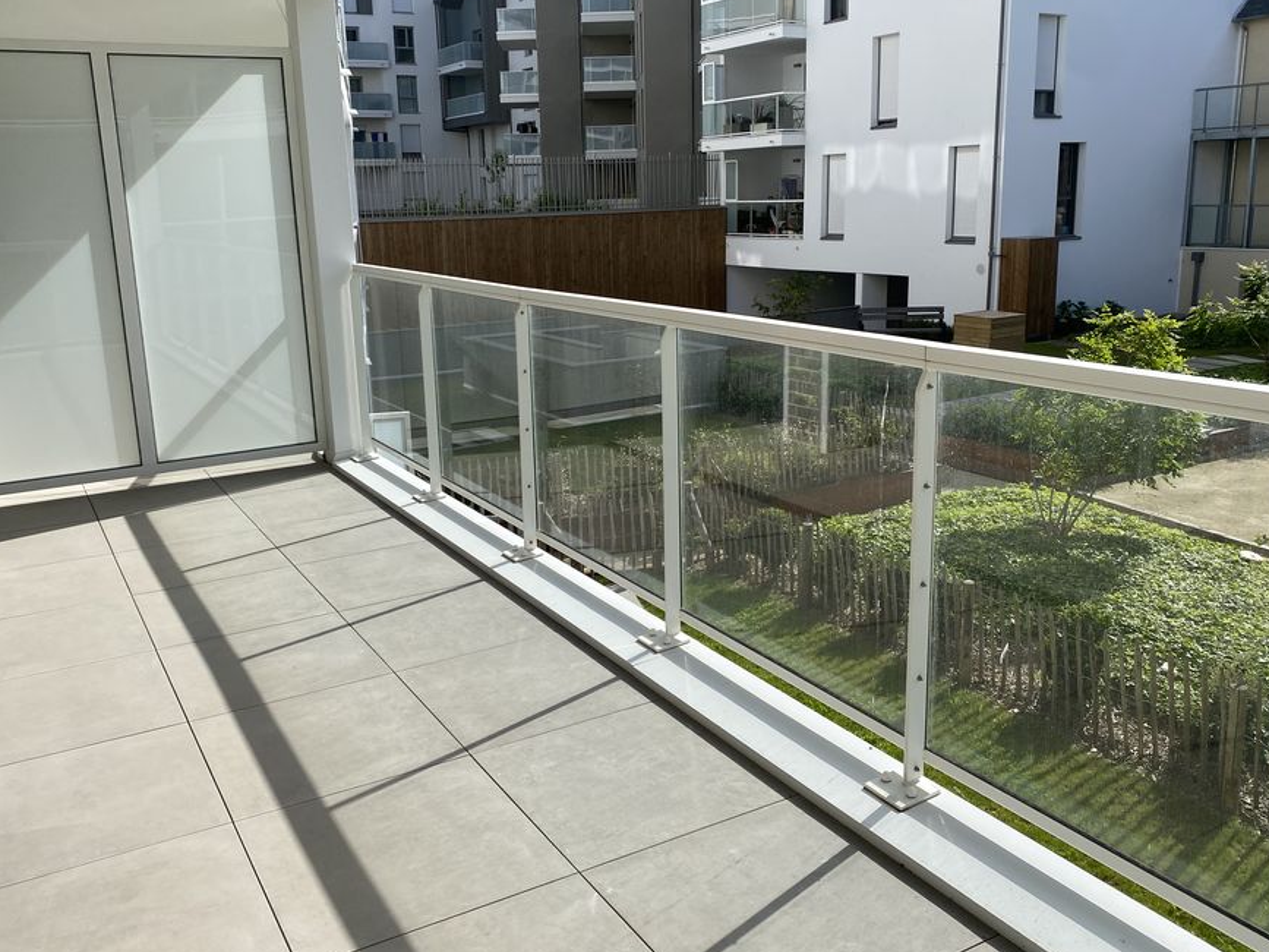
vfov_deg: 46.8
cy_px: 455
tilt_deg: -11.7
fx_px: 1100
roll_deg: +1.5
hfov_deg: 59.9
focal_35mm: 30
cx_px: 588
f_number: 1.8
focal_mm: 4.25
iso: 32
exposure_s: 1/3205
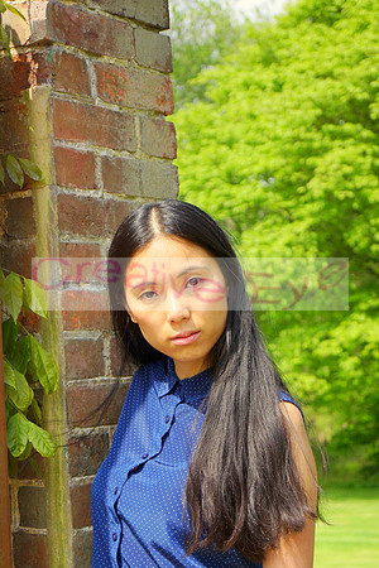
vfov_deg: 24.6
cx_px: 190
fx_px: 1303
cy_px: 284
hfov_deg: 16.6
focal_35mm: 82
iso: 250
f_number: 5.6
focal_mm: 55
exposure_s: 1/800
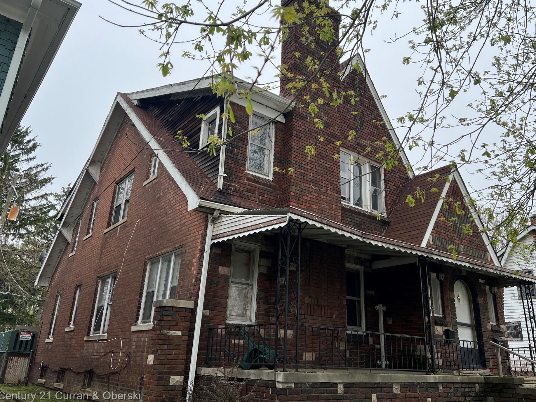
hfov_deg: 61.5
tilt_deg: +20.4
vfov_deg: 48.1
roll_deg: -2.8
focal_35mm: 29
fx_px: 449
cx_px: 295
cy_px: 180
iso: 50
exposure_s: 1/1934
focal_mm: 5.7
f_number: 1.5
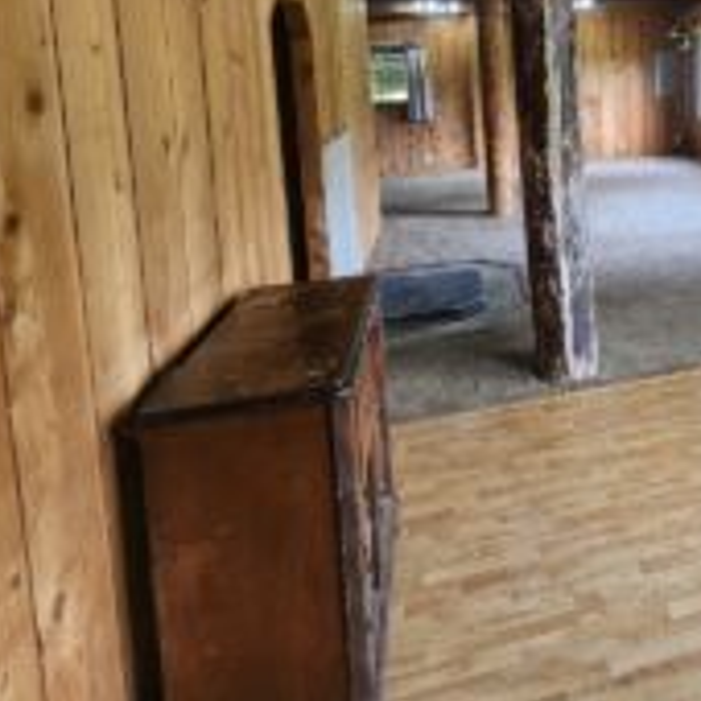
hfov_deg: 51.6
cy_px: 136
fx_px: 619
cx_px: 639
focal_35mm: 27
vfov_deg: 54.8
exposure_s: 1/60
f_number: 2.2
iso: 200
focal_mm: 2.2
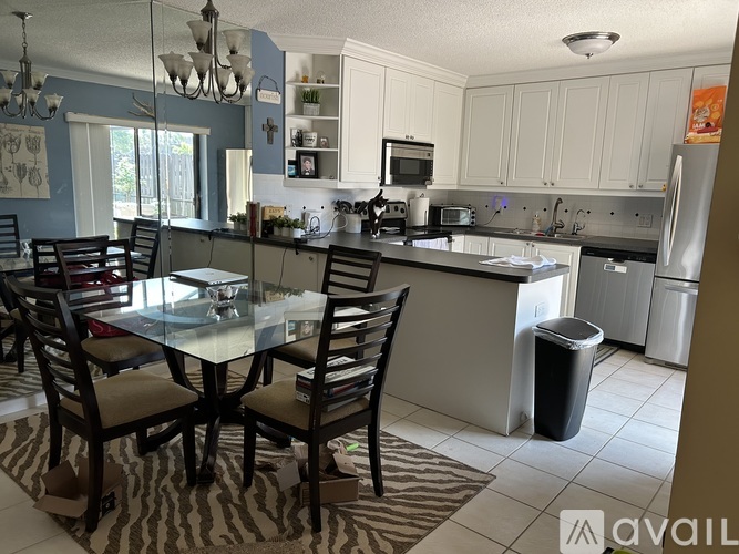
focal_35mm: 26
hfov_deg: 67.3
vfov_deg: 53.0
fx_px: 555
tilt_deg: -9.2
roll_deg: -1.9
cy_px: 277
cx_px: 370
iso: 125
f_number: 1.5
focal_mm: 5.7
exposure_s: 1/99
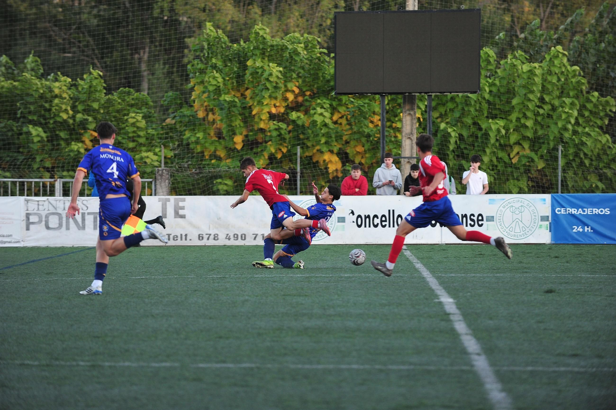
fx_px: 3420
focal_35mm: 200
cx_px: 308
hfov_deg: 10.3
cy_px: 205
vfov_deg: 6.9
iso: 1000
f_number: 4
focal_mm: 200
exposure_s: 1/400
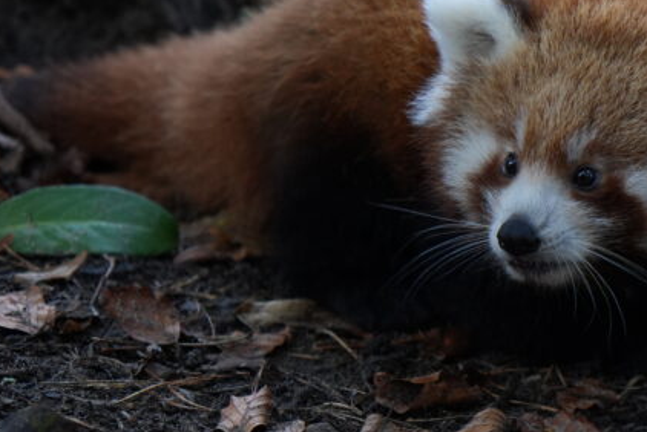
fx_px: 2662
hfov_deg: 13.8
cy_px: 160
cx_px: 480
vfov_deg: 9.3
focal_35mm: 148
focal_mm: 61
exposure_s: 1/160
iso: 1250
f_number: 4
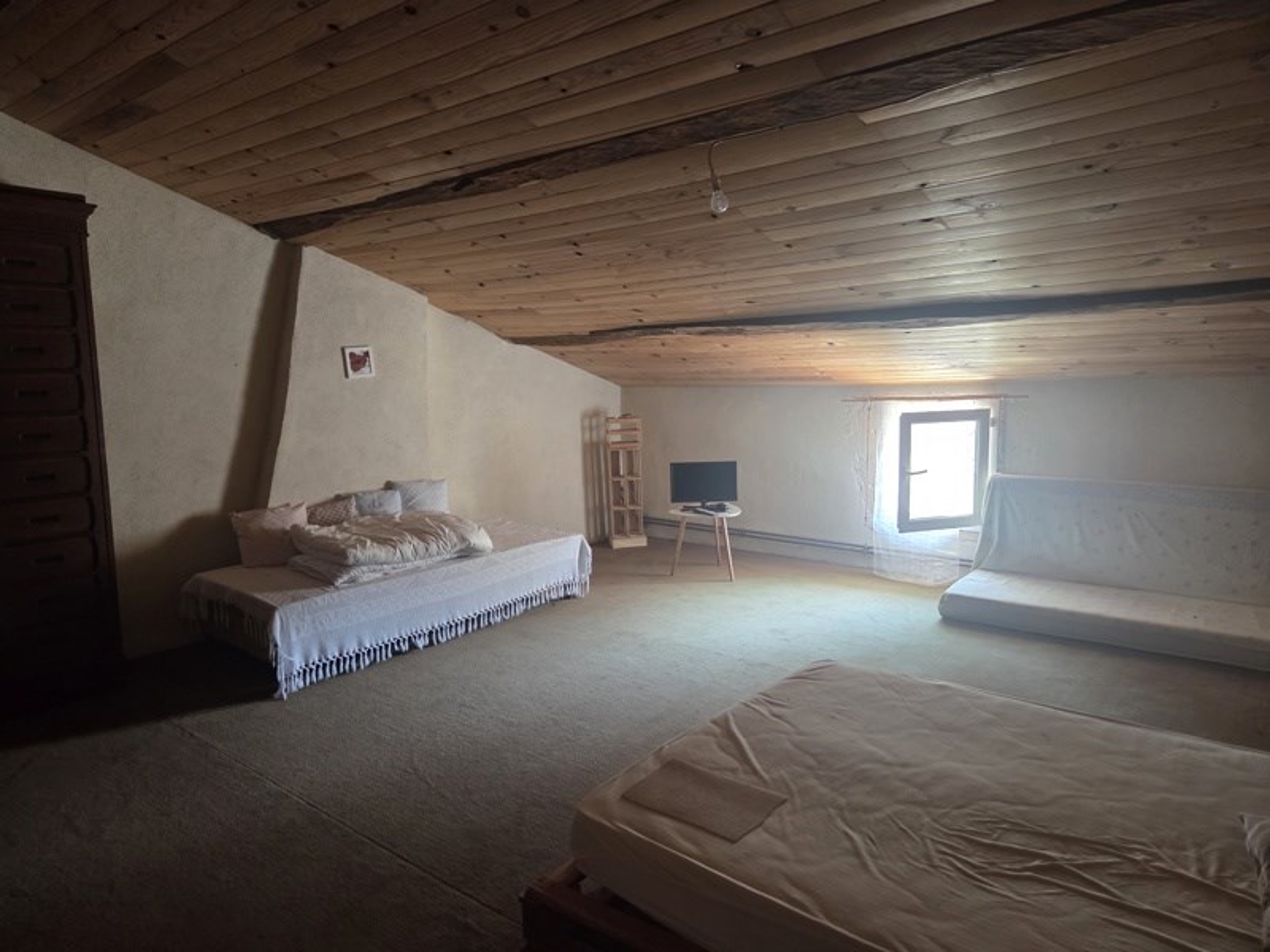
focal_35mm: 23
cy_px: 476
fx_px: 844
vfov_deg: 58.9
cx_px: 635
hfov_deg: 73.9
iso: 640
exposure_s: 1/100
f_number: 1.8
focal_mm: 5.4
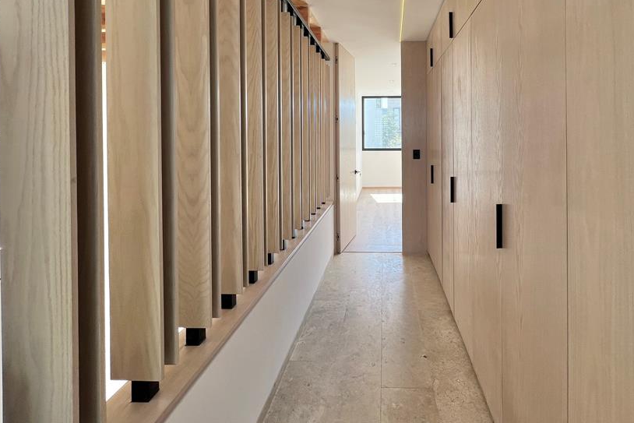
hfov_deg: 92.3
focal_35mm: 17
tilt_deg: -0.8
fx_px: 299
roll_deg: +0.2
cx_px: 375
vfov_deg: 68.6
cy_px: 143
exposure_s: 1/137
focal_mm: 1.57
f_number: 1.8
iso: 32
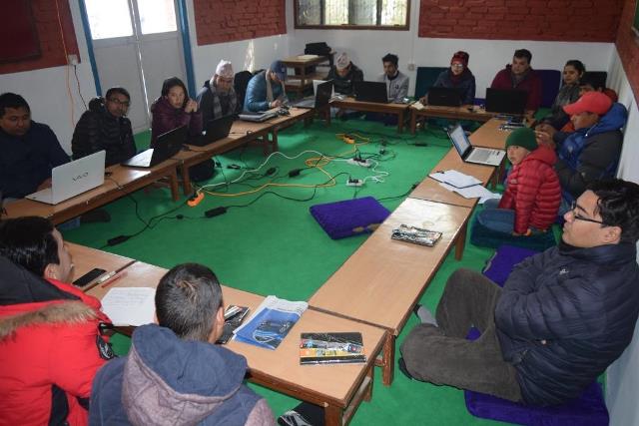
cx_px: 320
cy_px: 213
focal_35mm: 27
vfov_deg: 48.0
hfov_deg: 67.4
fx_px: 479
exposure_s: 1/60
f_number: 3.5
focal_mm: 18
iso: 1800
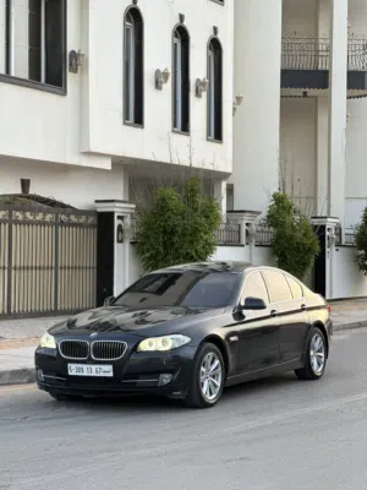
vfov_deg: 25.3
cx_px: 184
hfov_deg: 19.1
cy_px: 245
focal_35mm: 77
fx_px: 1088
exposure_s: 1/121
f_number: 2.8
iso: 100
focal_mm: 9
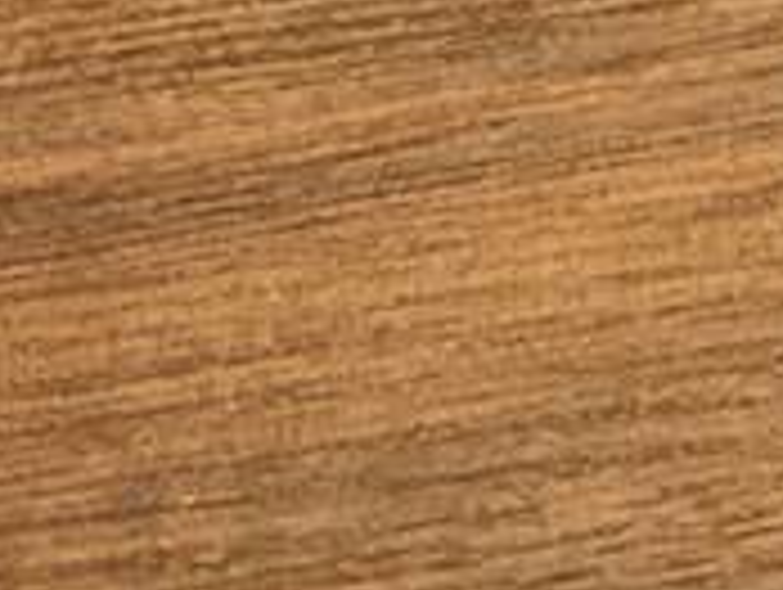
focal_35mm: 298
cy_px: -995
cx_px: 1796
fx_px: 6750
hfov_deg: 6.4
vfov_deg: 4.8
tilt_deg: -67.1
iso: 50
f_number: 2.4
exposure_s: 1/50
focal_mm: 6
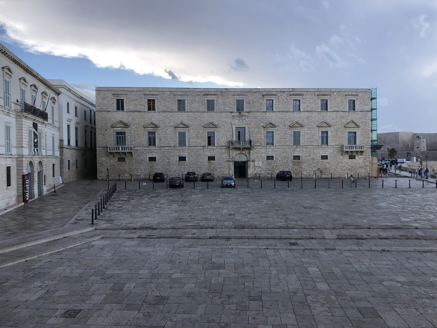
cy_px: 164
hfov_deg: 63.4
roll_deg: +1.6
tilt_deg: -1.0
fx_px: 353
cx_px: 218
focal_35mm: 28
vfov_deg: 49.7
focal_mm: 4
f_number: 1.8
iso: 20
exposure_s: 1/725
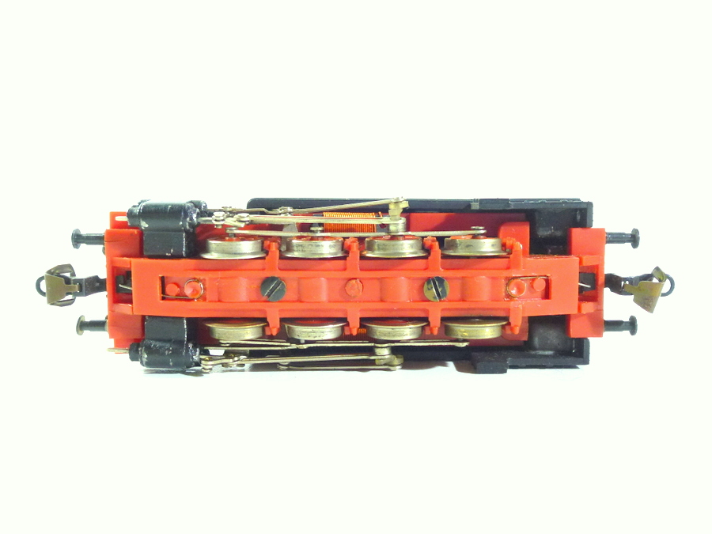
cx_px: 356
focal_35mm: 33
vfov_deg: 42.9
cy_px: 267
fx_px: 679
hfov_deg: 55.4
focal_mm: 5.9
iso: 200
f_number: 3.6
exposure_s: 1/40
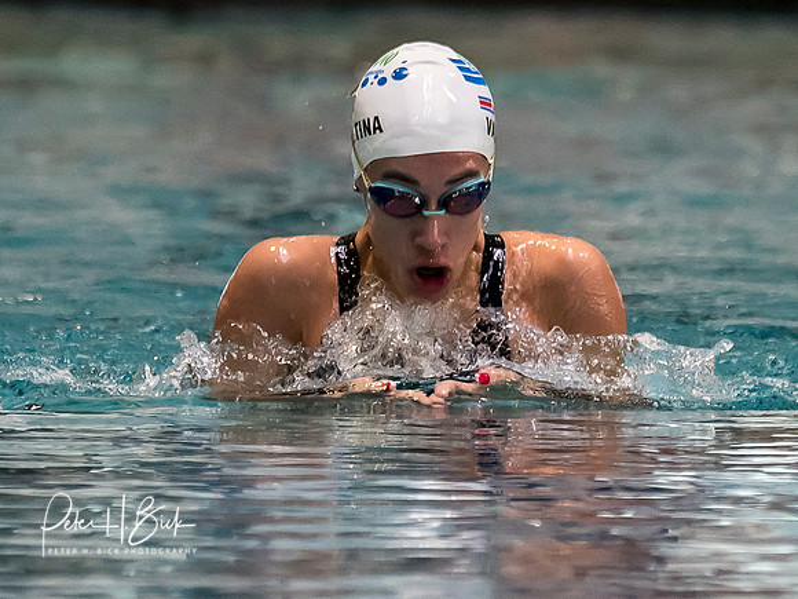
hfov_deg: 1.7
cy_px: 294
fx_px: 27203
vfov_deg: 1.3
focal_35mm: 1180
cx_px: 428
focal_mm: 200
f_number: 2.8
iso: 2500
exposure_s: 1/1000
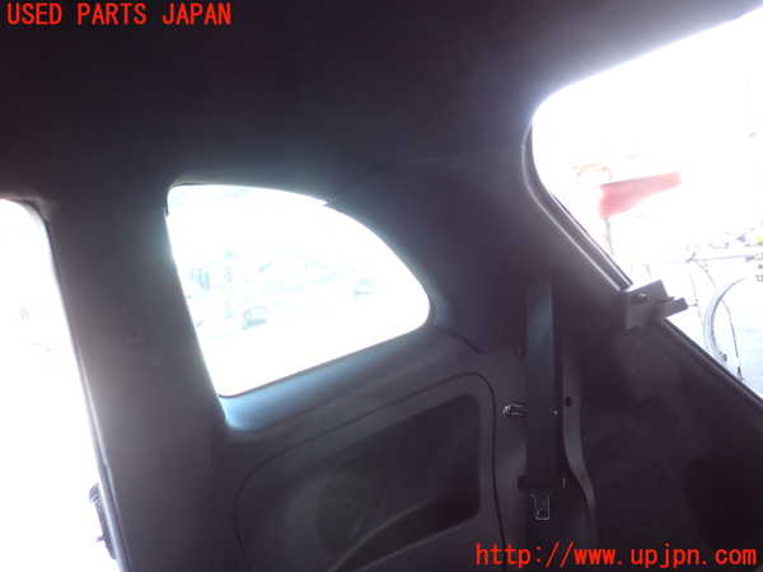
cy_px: 286
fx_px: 661
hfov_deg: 60.0
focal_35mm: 30
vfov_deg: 46.8
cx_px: 382
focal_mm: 5.4
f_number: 2.3
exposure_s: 1/40
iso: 200
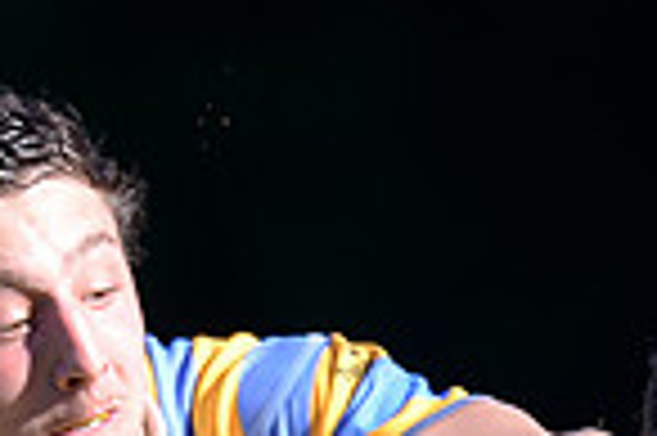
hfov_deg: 1.2
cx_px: 706
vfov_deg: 0.8
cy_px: 865
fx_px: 30498
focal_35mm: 1673
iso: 200
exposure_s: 1/640
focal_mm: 420
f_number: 4
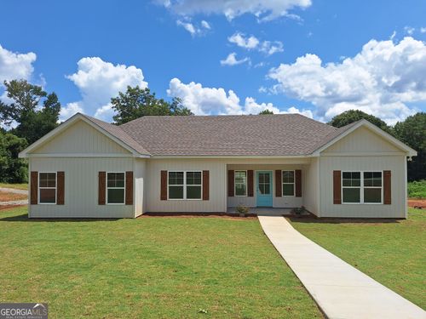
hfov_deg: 73.9
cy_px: 160
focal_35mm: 23
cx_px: 213
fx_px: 283
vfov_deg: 58.9
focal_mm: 5.54
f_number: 1.8
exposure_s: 1/4975
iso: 40
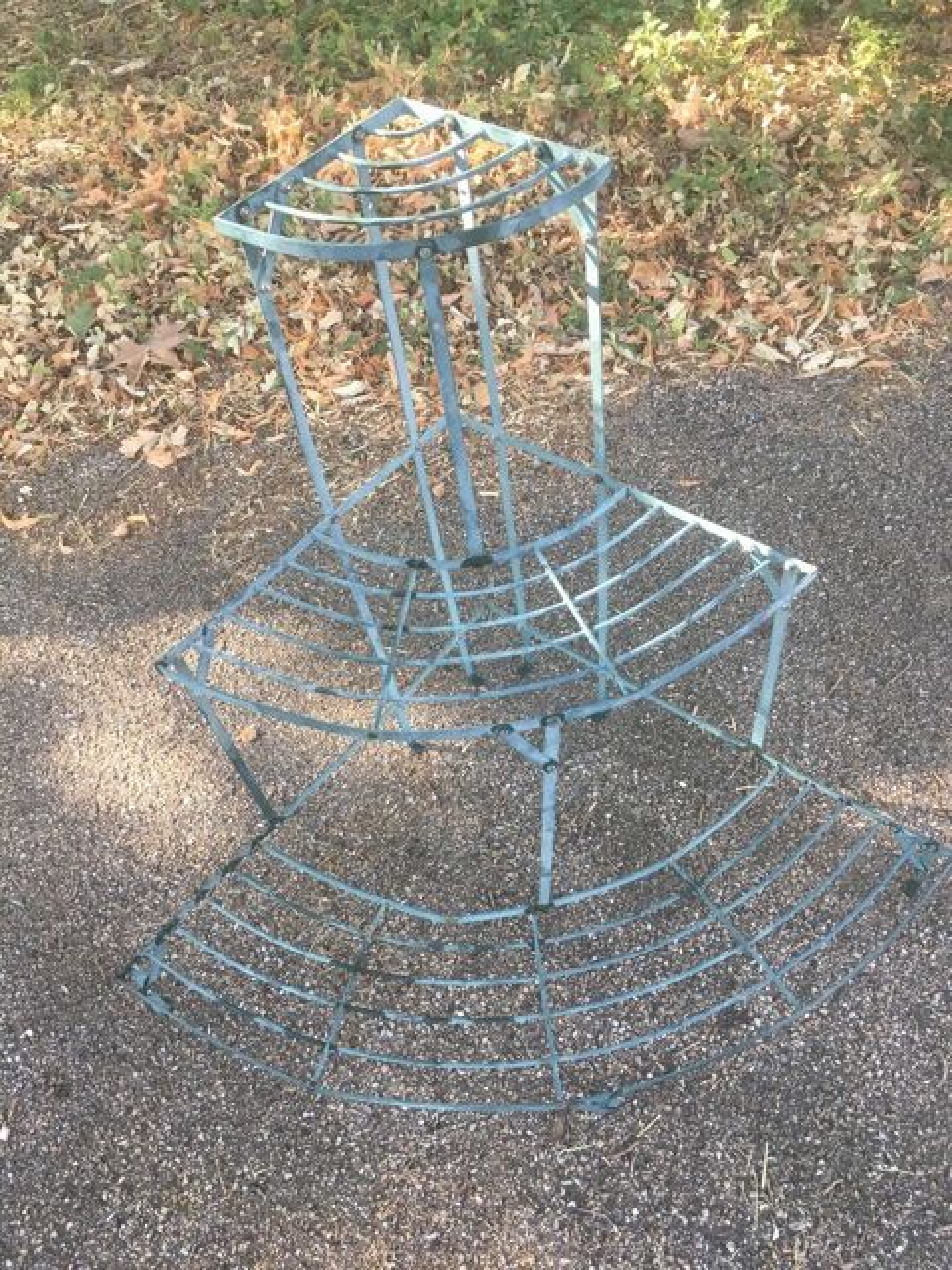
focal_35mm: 29
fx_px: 1063
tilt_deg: -50.8
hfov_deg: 48.2
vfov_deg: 61.7
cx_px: 476
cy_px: 635
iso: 25
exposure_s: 1/33
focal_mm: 4.15
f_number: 2.2
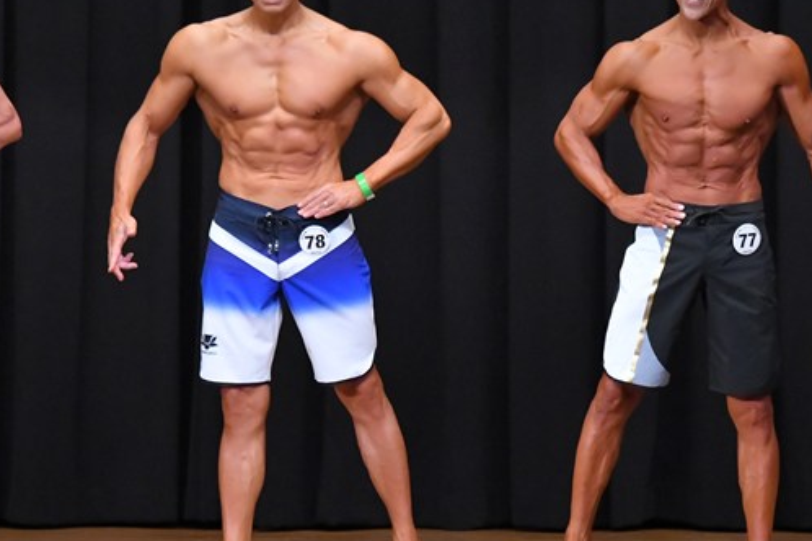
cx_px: 456
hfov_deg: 5.9
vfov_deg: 3.9
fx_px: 7894
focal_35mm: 350
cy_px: 270
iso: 8000
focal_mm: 150
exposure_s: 1/400
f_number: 5.6
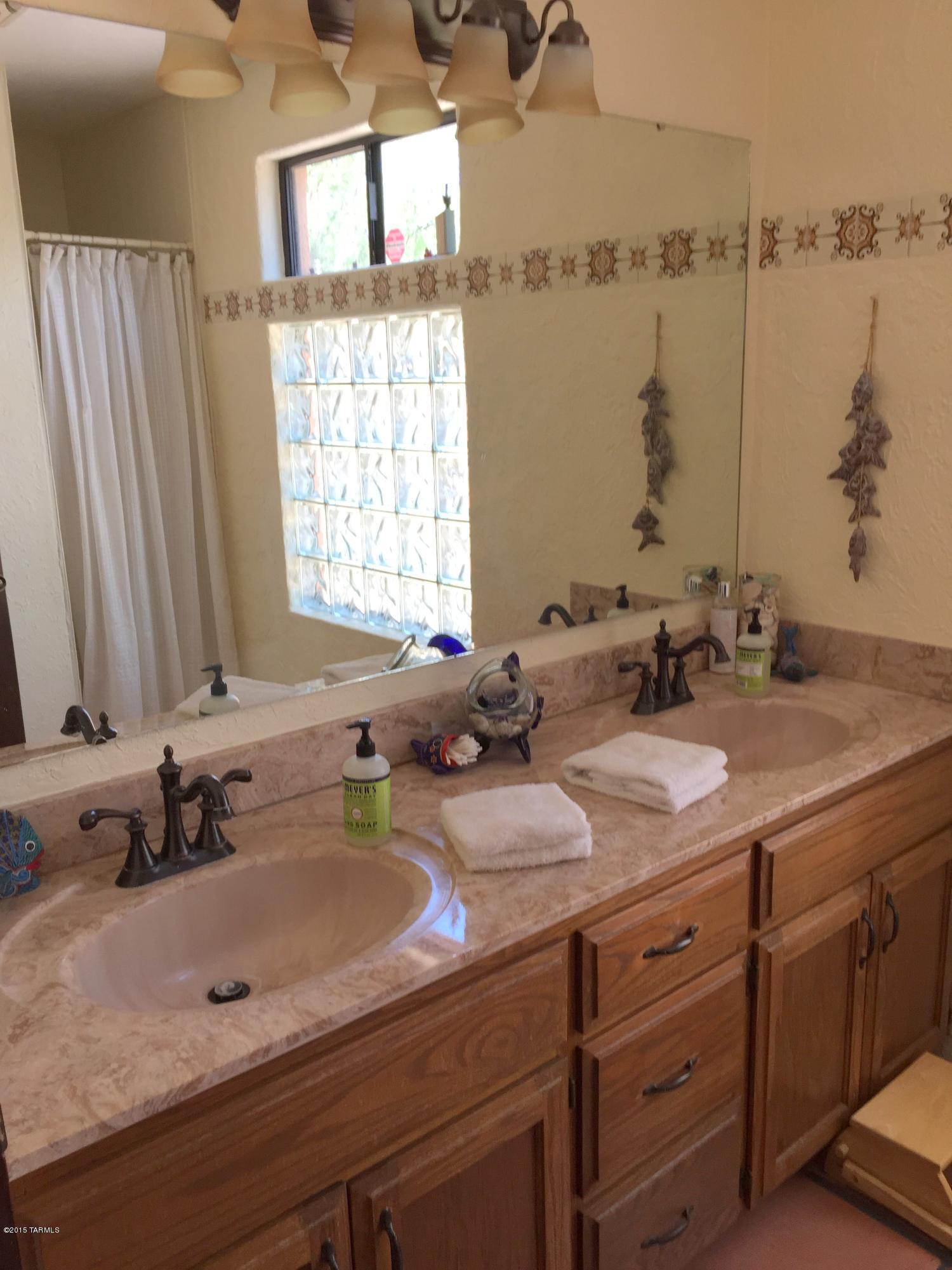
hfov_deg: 48.2
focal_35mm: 29
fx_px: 1063
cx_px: 476
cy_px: 635
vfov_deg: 61.7
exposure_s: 1/60
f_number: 2.2
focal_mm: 4.15
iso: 32
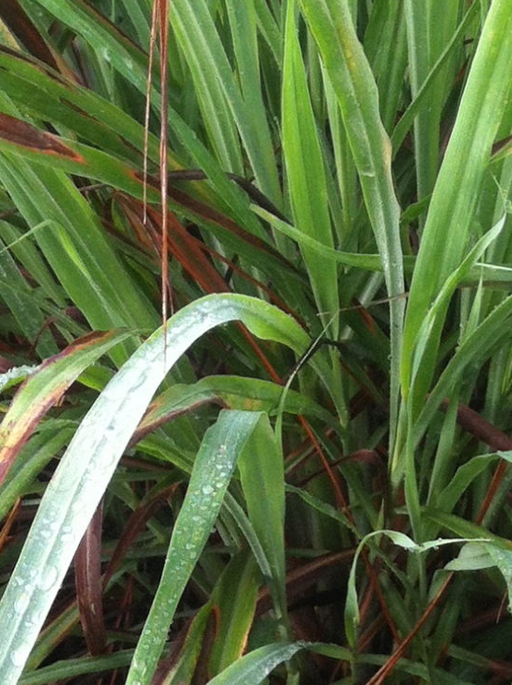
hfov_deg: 11.9
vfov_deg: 15.7
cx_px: 459
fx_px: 2431
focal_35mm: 123
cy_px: -40
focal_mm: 3.85
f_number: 2.8
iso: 80
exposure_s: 1/202
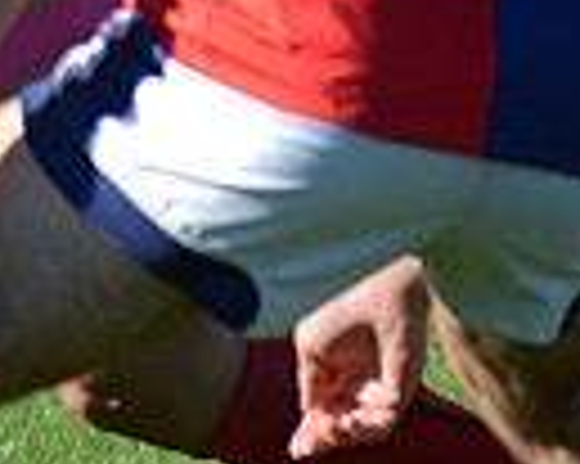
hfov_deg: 2.1
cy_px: -340
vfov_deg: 1.7
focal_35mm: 928
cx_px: -607
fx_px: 15918
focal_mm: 220
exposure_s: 1/800
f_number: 5.3
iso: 320
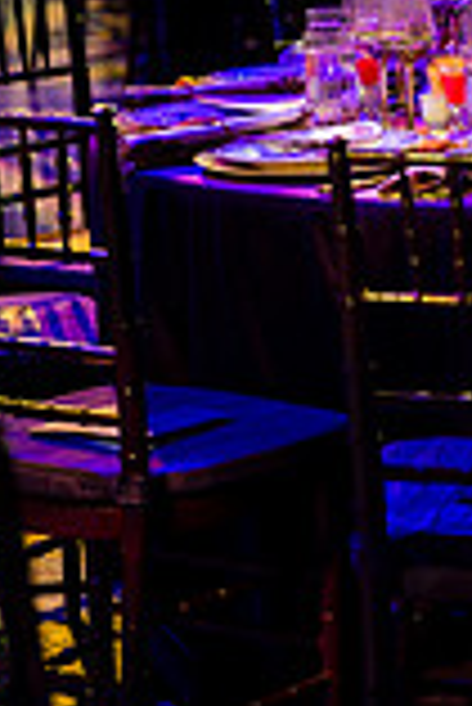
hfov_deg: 8.6
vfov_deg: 13.0
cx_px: 609
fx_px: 3081
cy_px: 90
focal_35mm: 157
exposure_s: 1/125
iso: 500
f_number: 1.8
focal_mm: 55
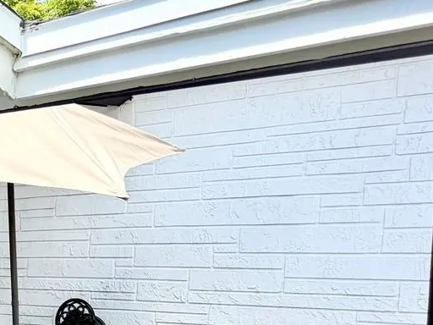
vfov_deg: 18.8
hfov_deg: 21.5
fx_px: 938
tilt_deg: -6.9
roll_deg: +0.9
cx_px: -226
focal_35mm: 75
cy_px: 361
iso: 100
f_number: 1.78
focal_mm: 6.76
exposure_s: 1/2169
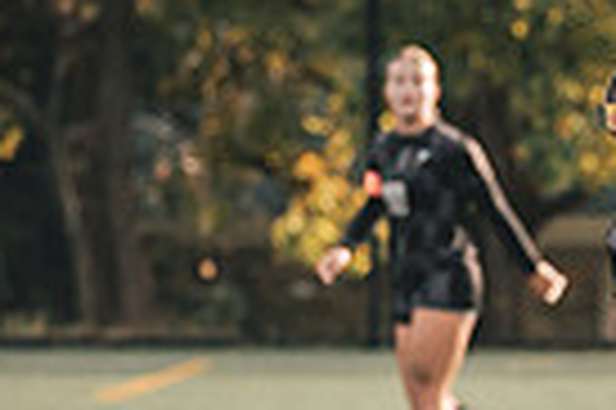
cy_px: 387
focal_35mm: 1072
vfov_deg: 1.3
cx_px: 811
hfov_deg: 1.9
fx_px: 18321
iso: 800
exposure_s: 1/1250
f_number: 6.3
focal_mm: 227
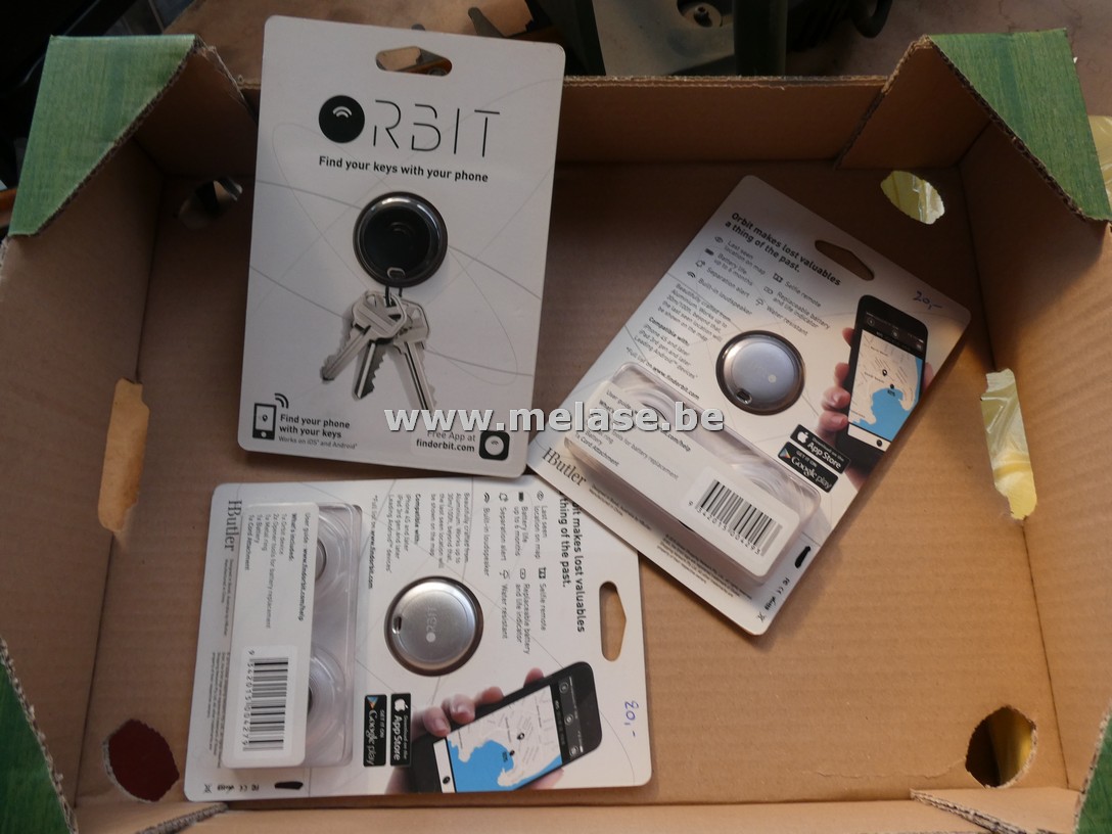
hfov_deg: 71.6
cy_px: 417
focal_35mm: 24
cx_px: 556
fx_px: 771
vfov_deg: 56.8
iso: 125
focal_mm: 4.3
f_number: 3.3
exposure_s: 1/125
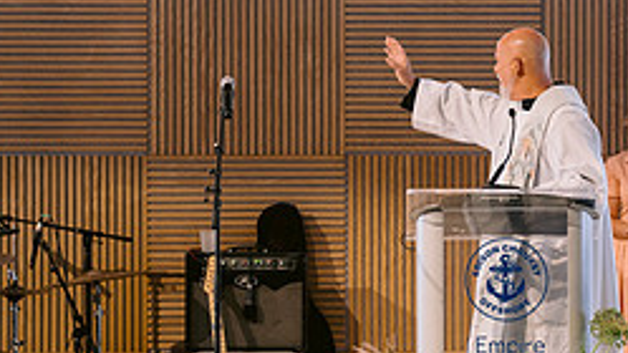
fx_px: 2031
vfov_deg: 9.9
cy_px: 163
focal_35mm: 122
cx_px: 492
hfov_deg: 17.4
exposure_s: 1/160
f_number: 2.8
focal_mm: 50
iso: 800
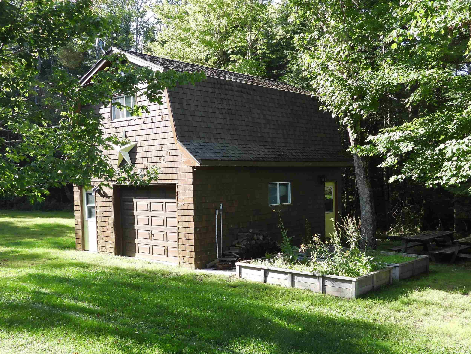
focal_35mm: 37
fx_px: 503
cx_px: 226
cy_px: 209
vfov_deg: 38.5
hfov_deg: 50.1
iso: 100
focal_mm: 5.4
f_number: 3.2
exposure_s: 1/200
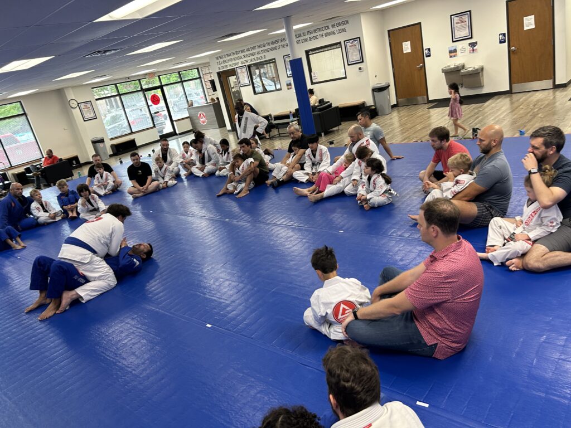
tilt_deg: -18.8
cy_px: 214
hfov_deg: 67.3
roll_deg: +13.6
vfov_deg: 53.1
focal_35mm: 26
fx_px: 429
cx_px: 286
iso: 125
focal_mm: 5.7
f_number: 1.5
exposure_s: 1/60
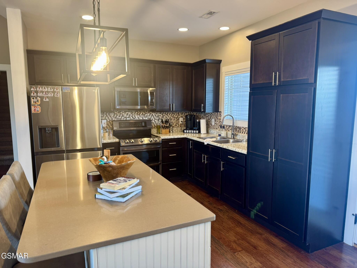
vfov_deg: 56.8
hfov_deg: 71.6
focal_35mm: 24
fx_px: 248
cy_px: 134
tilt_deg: -6.2
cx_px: 178
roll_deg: +0.6
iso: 125
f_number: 1.78
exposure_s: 1/60
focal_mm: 6.76
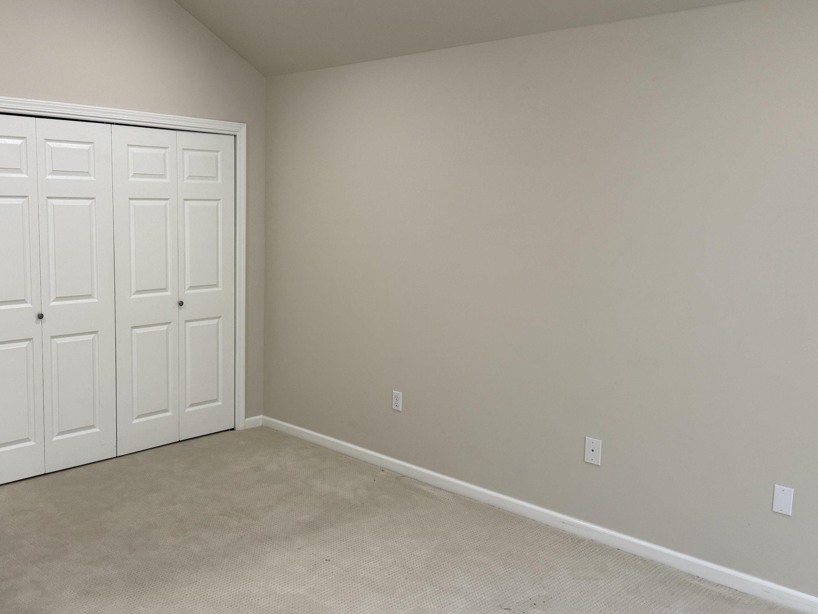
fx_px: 780
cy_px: 303
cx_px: 316
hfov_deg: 54.8
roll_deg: -0.4
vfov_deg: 43.0
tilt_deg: -6.6
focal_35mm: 33
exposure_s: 1/120
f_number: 1.78
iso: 160
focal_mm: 6.76
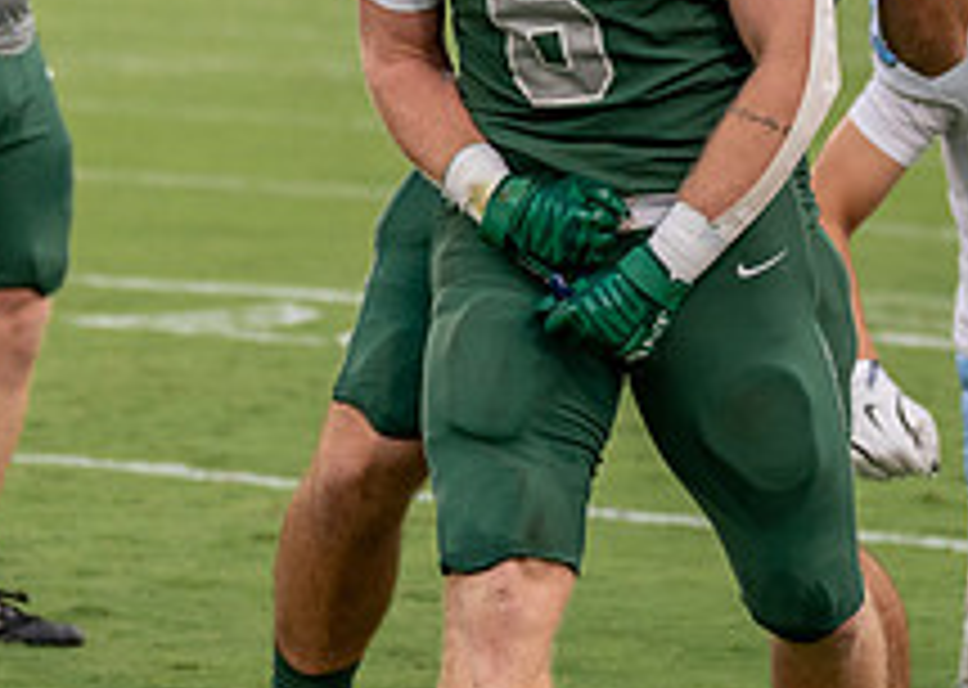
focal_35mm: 268
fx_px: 7359
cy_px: 57
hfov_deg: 7.5
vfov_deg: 5.4
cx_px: 716
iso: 640
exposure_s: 1/1000
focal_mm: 76
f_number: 2.8
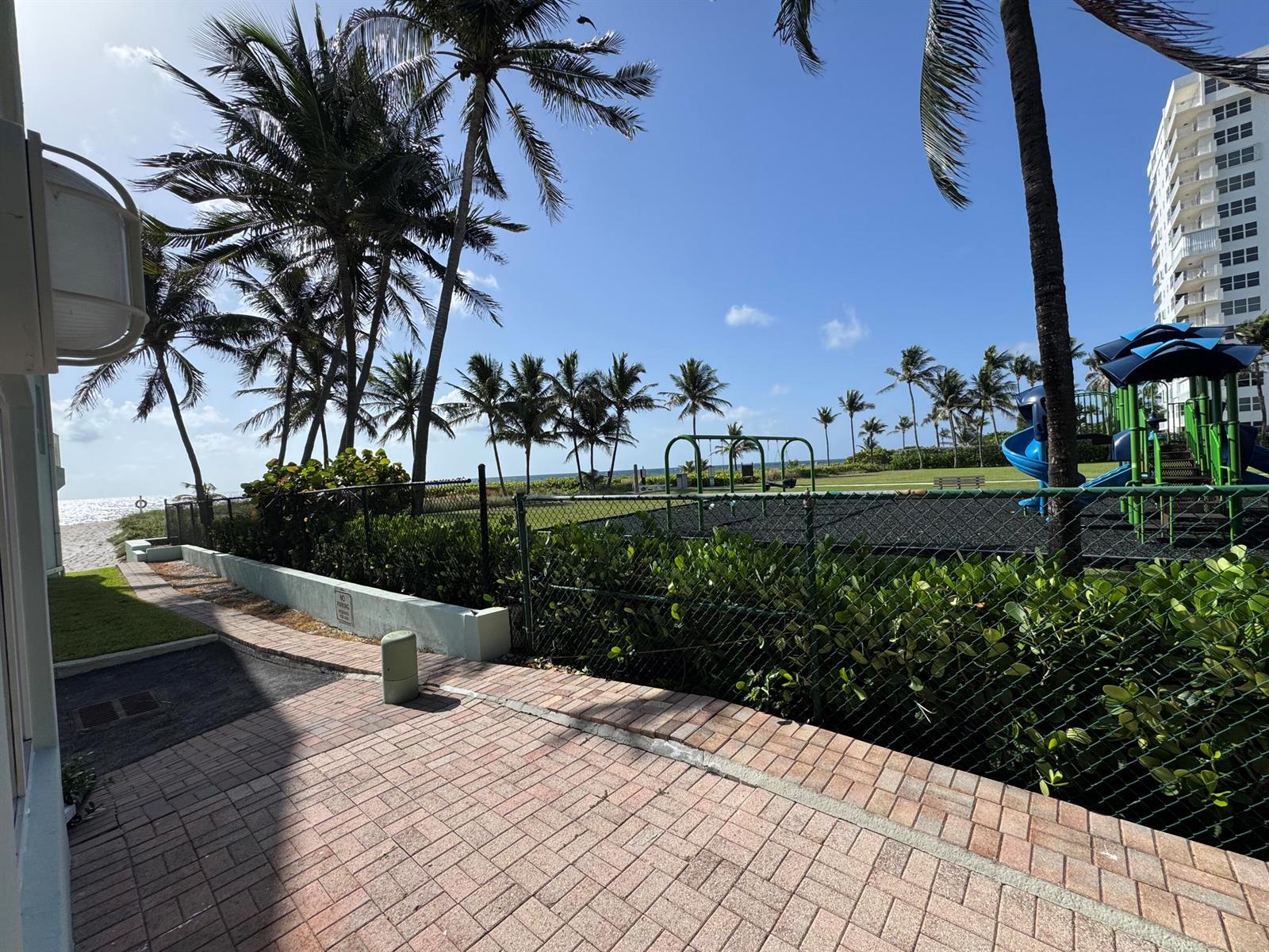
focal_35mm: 14
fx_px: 513
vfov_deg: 85.7
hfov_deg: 102.1
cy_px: 476
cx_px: 634
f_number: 2.2
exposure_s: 1/2415
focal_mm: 2.22
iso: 40
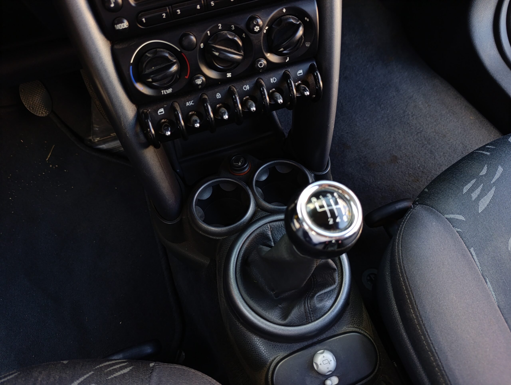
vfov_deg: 59.0
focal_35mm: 23
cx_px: 256
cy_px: 192
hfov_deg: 73.8
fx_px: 340
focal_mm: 6.14
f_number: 1.6
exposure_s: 1/100
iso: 250
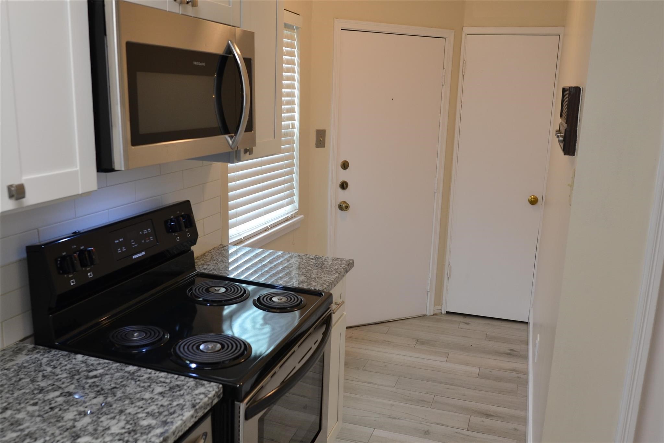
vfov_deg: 43.6
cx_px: 332
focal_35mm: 30
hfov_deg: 61.9
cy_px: 222
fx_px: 553
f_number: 3.5
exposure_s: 1/60
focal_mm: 20
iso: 400
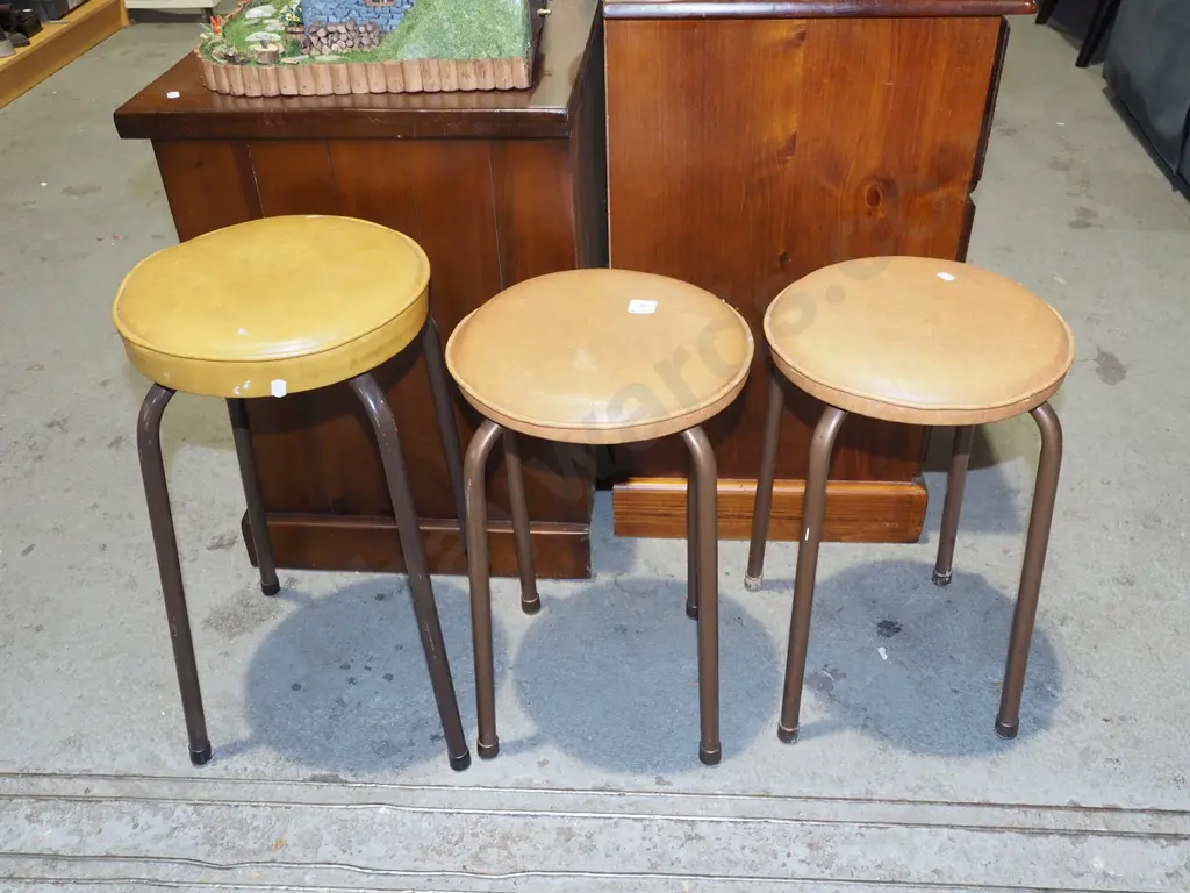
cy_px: 446
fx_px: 1031
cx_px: 595
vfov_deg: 46.8
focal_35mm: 30
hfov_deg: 60.0
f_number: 5.6
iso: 1600
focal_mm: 15
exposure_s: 1/60
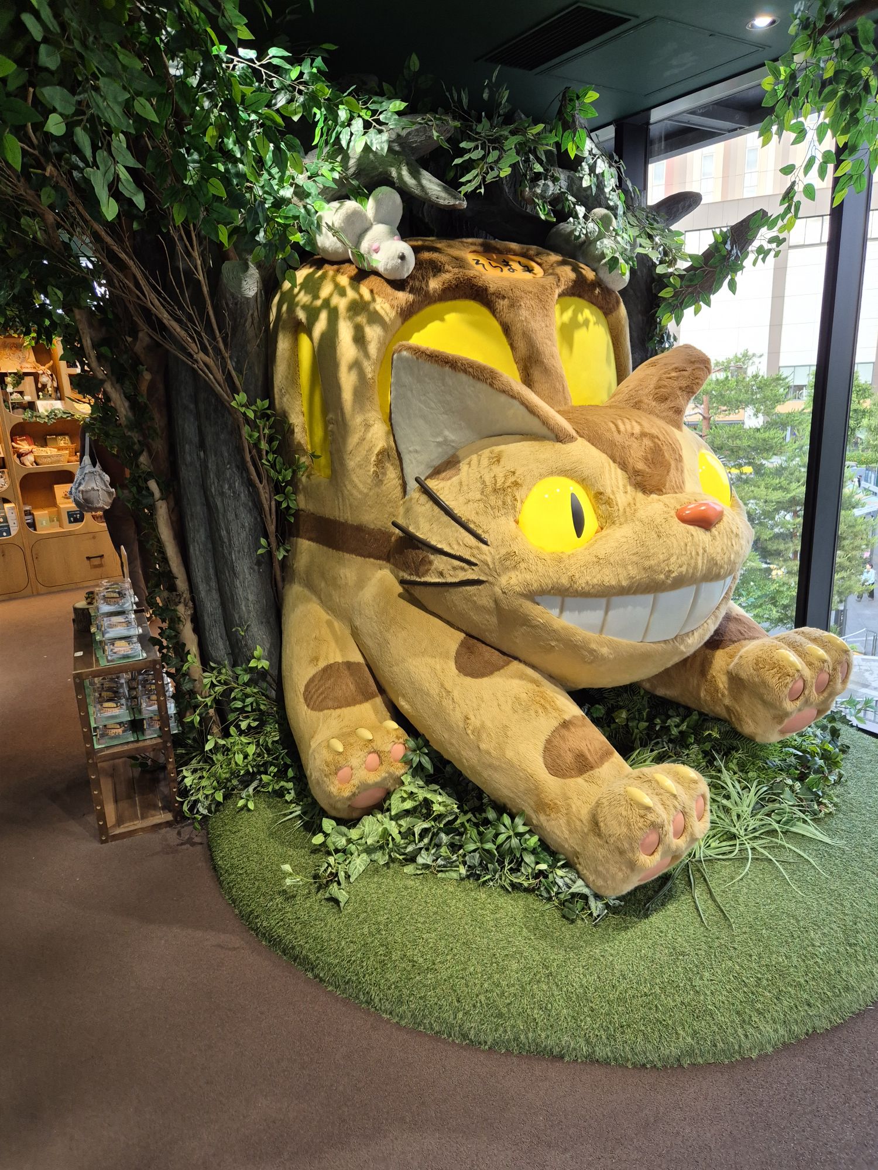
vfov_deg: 73.9
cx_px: 439
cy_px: 585
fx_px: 778
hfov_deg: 58.9
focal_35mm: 23
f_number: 1.8
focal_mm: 5.4
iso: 125
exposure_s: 1/180
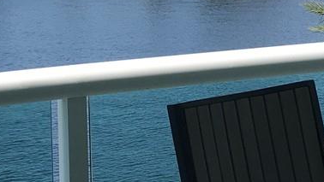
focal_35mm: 129
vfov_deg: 9.4
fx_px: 1109
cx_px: 117
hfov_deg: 16.6
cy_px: 26
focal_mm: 3.99
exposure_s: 1/2037
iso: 20
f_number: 1.8
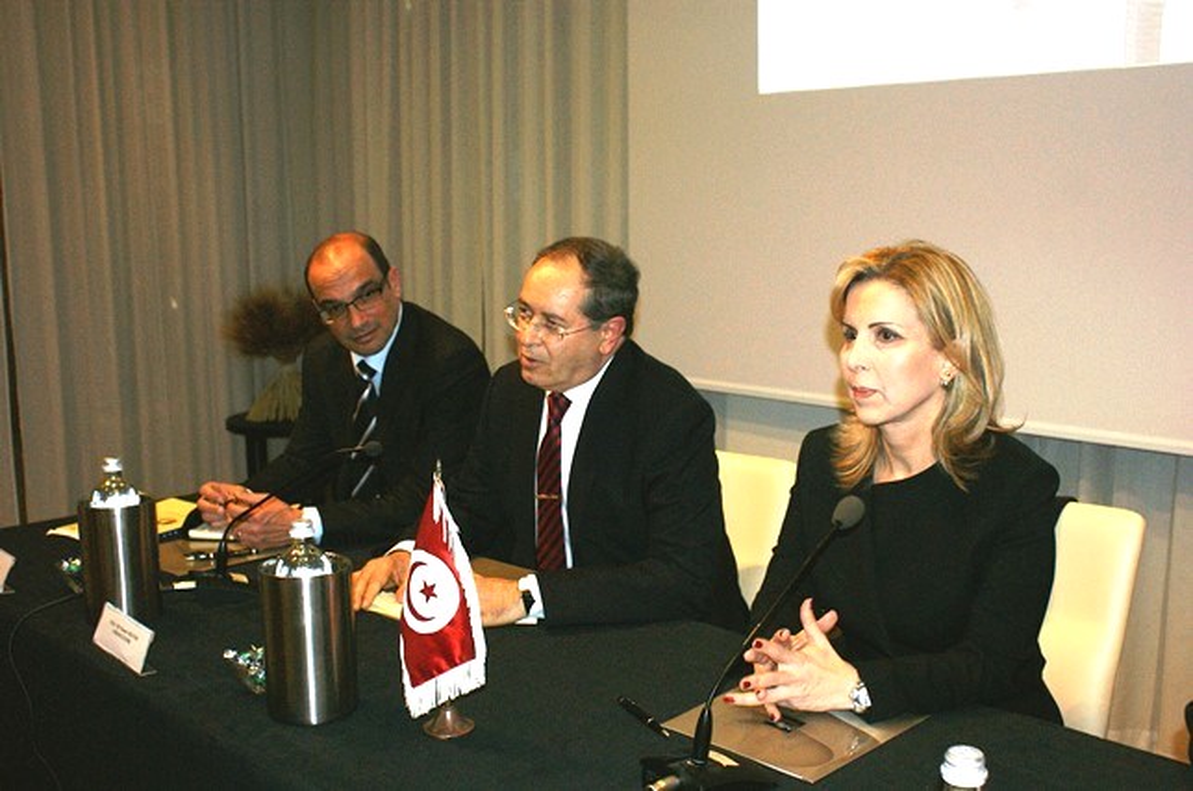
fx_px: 1290
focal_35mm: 39
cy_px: 396
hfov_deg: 49.6
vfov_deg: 34.1
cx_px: 596
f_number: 5.6
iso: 400
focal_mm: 26
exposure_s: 1/60
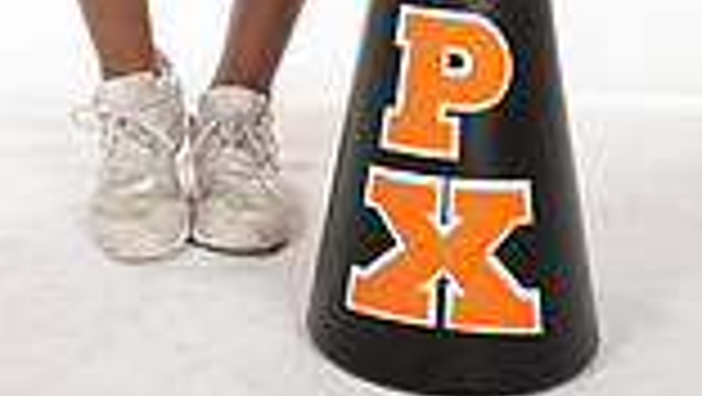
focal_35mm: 166
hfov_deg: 12.9
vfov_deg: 6.9
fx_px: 3092
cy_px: -594
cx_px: 166
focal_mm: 55
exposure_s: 1/320
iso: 800
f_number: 8
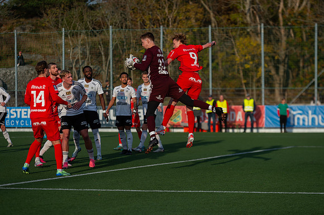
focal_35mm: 148
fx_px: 1335
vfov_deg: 9.2
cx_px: 162
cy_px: 108
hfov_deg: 13.8
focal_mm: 140
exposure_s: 1/1250
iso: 280
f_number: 4
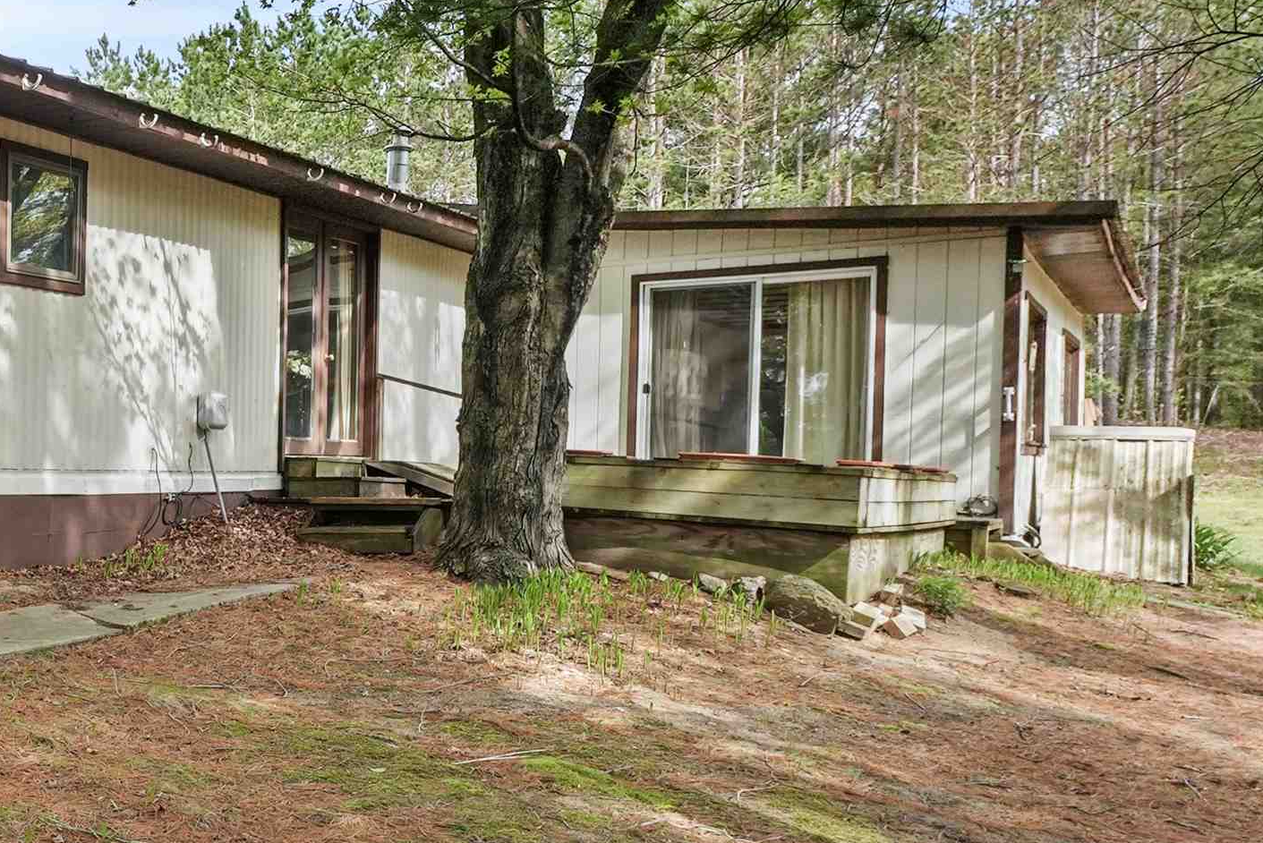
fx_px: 1306
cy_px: 479
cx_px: -104
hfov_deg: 41.8
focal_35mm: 37
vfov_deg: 35.7
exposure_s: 1/60
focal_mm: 17.1
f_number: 11
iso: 800
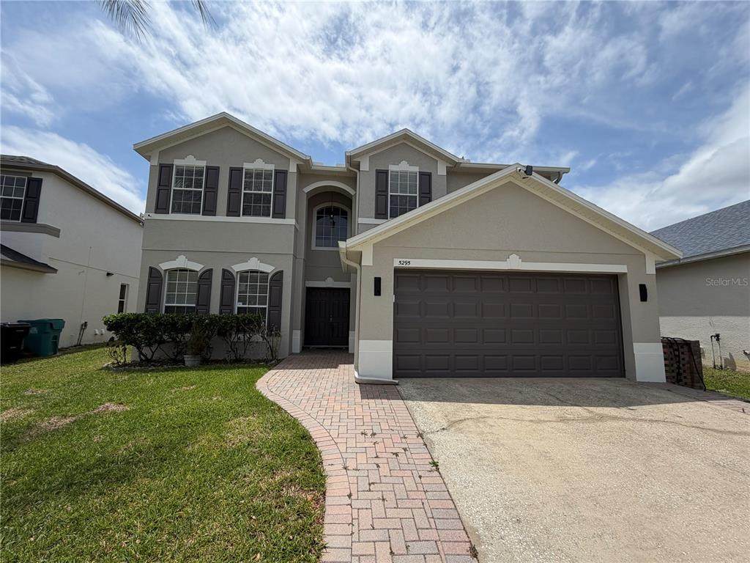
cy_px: 282
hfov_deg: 102.1
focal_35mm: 14
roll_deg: -0.2
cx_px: 375
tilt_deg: +7.3
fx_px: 303
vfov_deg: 85.7
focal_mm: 2.22
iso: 20
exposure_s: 1/1399
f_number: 2.2
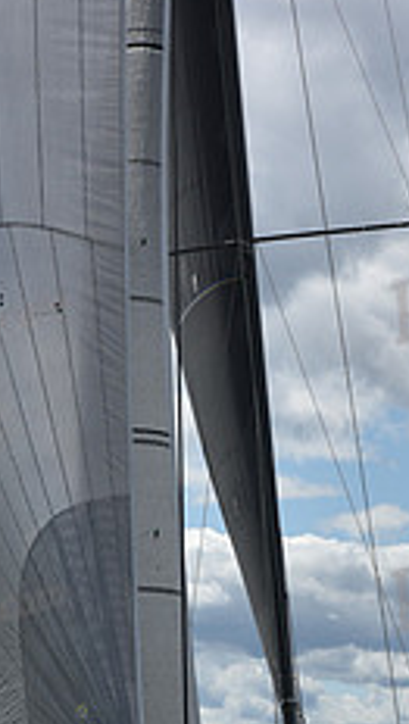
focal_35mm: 183
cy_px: 758
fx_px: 3518
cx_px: 229
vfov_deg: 11.6
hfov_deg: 6.7
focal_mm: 70
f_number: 11
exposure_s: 1/800
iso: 250
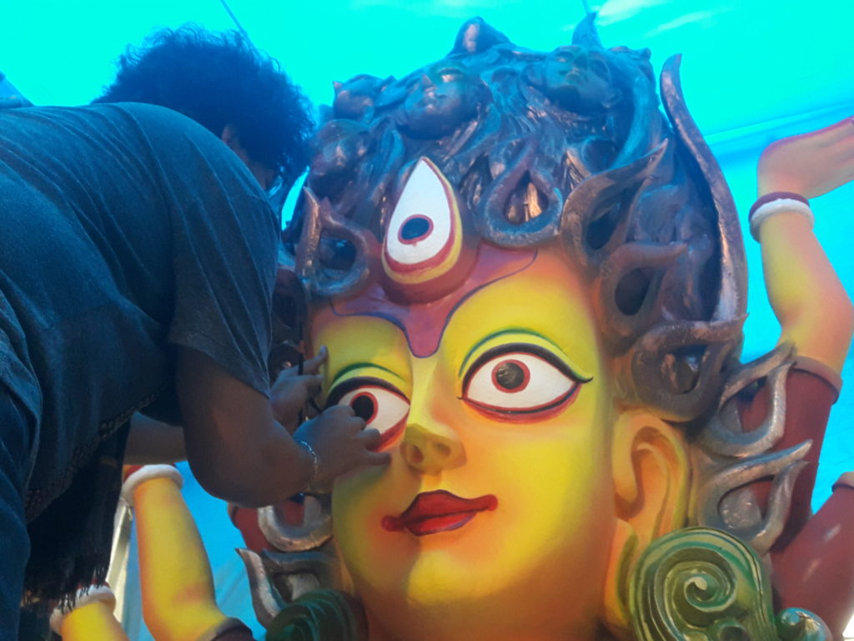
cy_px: 320
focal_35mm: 28
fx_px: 691
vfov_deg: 49.7
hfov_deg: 63.4
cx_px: 427
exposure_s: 1/33
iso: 125
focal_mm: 3.7
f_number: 1.9
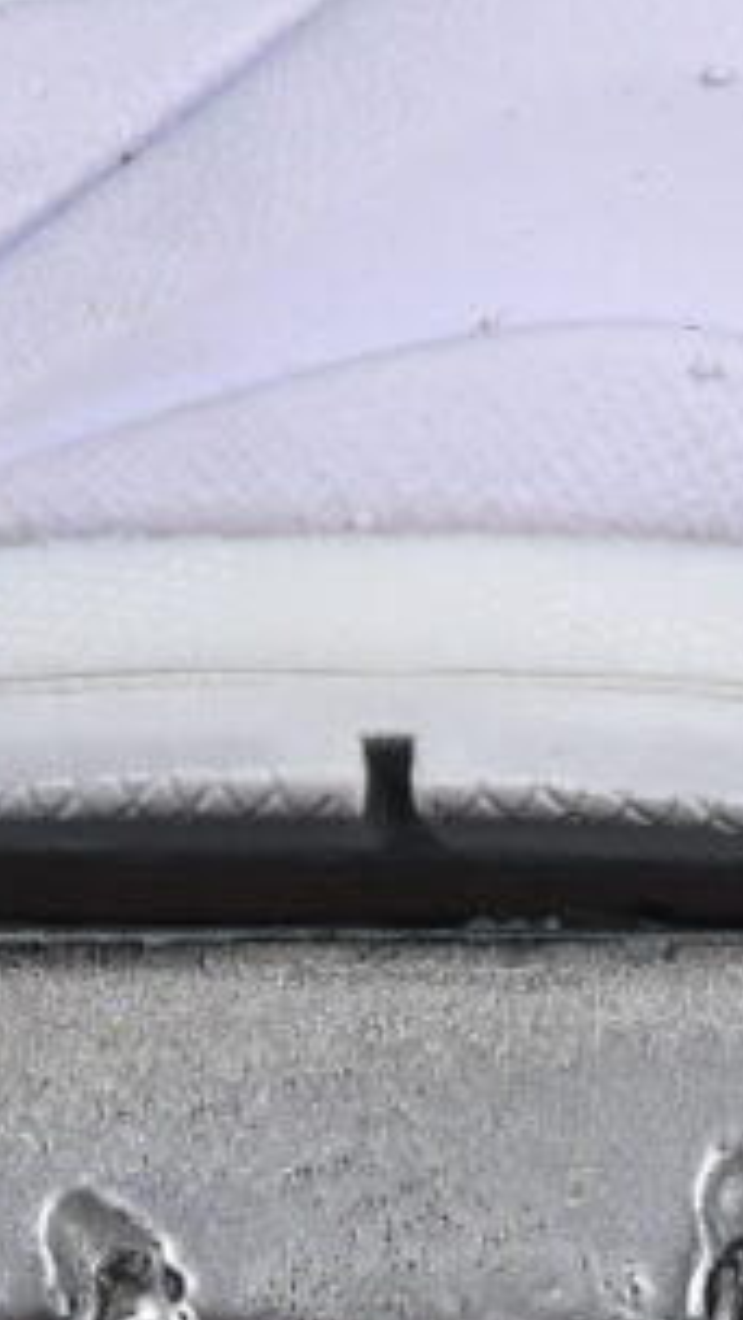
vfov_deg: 3.2
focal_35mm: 662
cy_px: -1340
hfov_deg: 1.8
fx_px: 23186
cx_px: 1334
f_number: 8
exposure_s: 1/125
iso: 160
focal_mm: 50
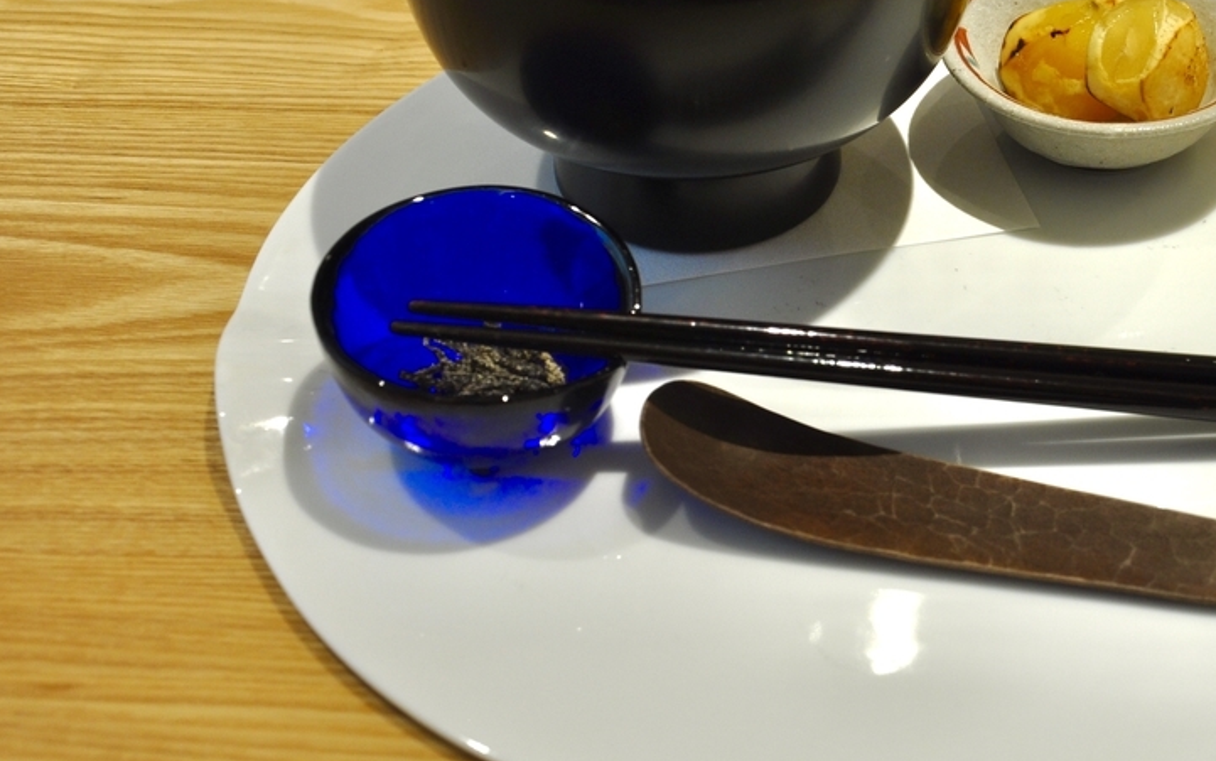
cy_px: 286
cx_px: 816
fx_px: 2022
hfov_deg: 33.2
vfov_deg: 21.3
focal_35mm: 61
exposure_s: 1/25
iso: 400
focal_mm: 24
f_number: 5.6
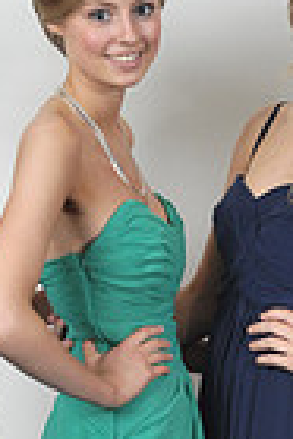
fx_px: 2277
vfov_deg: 10.8
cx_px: 214
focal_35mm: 187
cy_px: 543
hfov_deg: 7.4
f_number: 7.1
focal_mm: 45
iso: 1000
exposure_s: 1/160
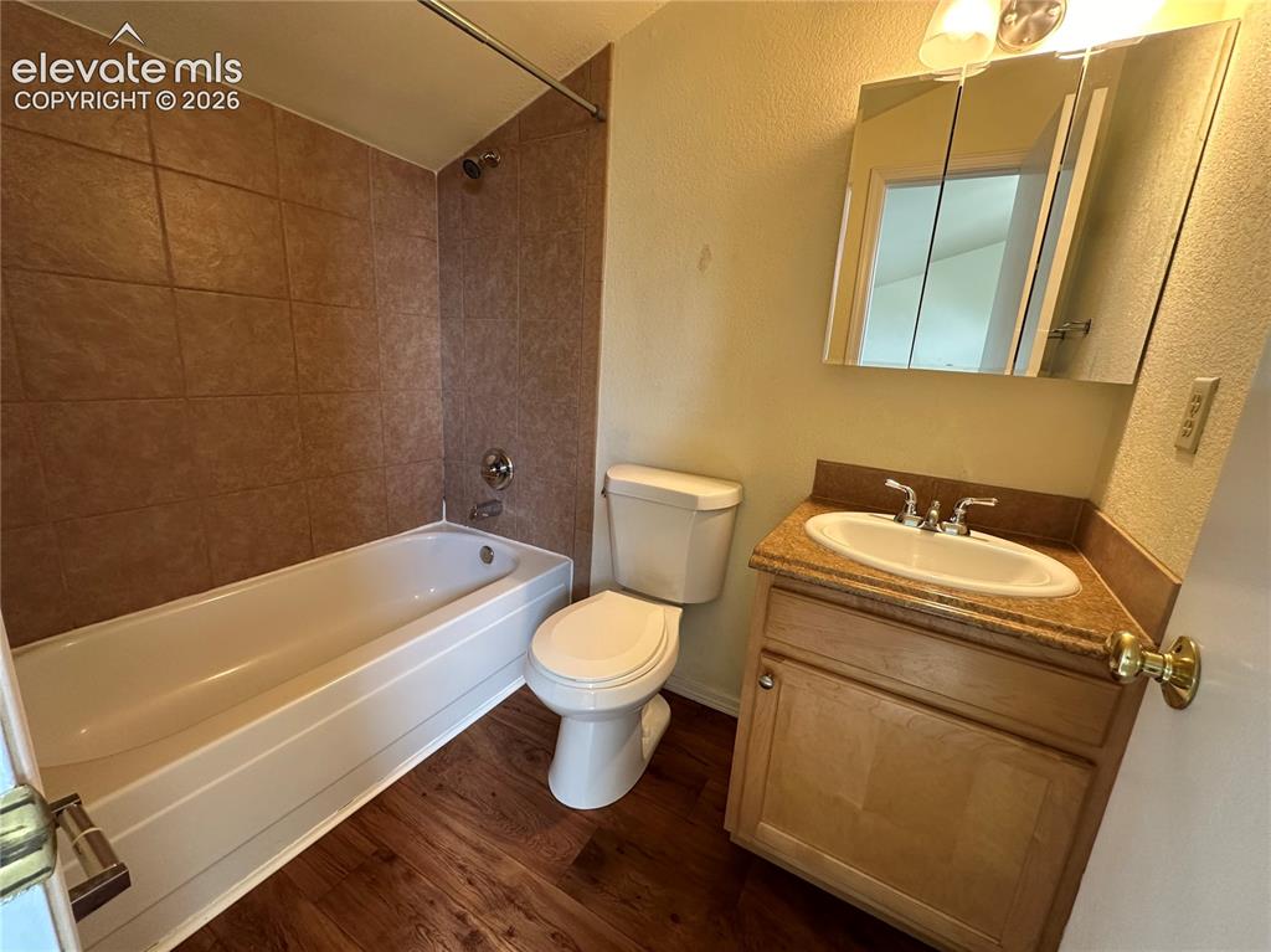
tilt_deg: -11.5
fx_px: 514
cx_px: 636
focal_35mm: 14
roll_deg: -4.0
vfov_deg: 85.6
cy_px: 476
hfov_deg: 102.1
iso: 160
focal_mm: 2.22
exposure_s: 1/60
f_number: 2.2
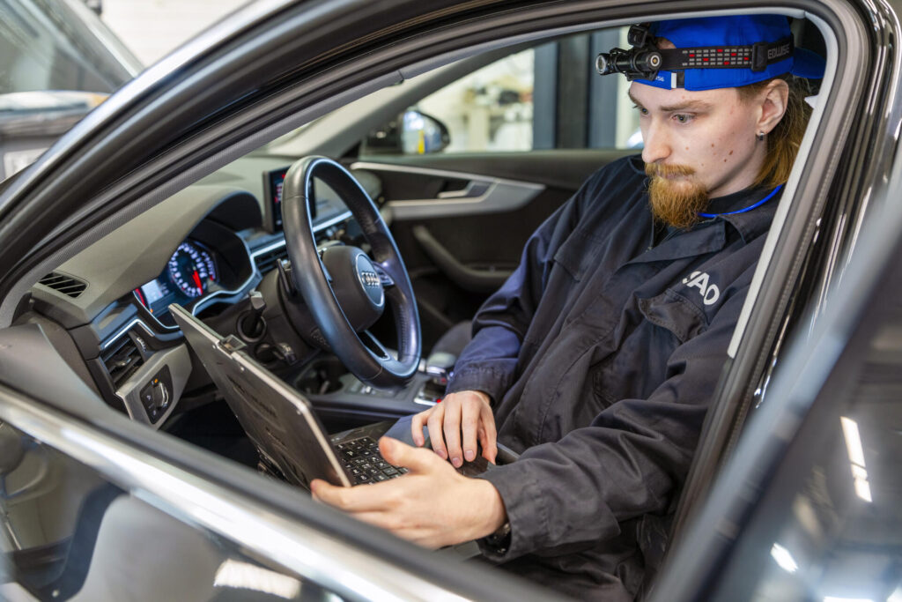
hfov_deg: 51.9
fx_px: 927
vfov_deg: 36.0
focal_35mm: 37
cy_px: 301
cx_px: 451
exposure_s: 1/50
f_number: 2.8
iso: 1000
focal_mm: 37
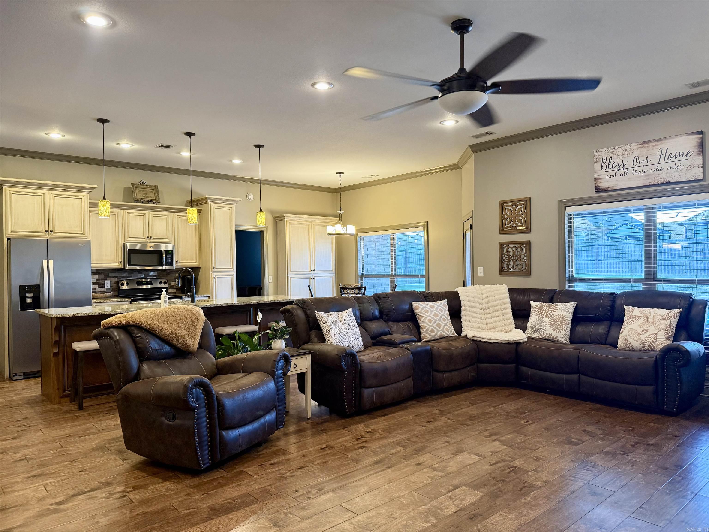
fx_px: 492
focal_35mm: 24
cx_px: 354
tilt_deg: -0.6
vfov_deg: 56.8
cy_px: 266
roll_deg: +1.2
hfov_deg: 71.6
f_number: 1.78
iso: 250
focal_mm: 6.76
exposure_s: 1/60
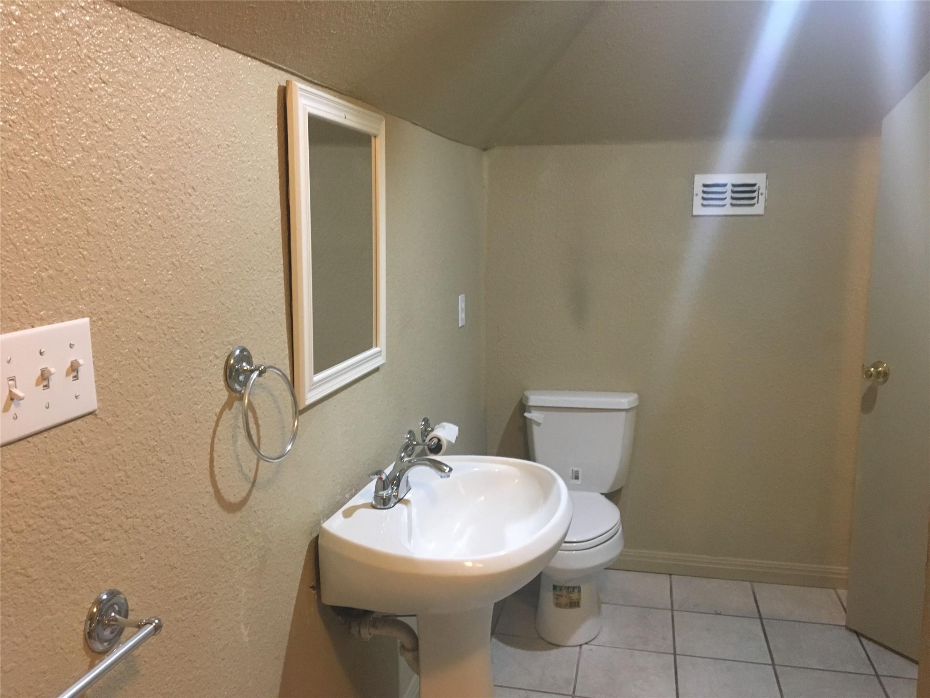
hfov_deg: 61.7
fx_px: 779
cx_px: 465
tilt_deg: -9.8
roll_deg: +1.1
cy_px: 349
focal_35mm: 29
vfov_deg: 48.2
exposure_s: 1/17
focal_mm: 4.15
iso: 200
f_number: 2.2
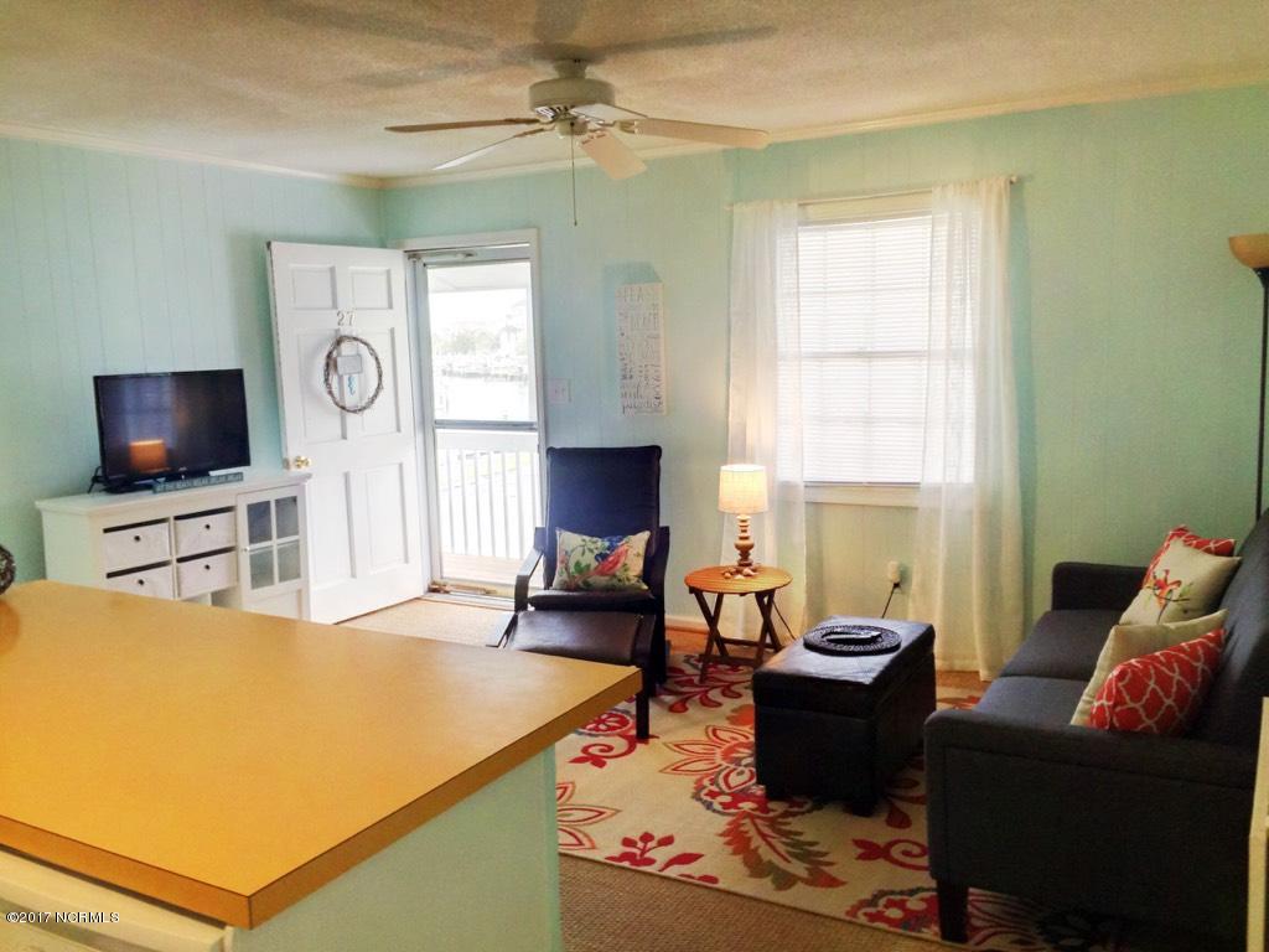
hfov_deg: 61.7
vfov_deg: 48.2
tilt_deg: -12.0
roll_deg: +0.6
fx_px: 1063
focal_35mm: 29
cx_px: 634
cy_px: 476
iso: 32
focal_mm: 4.15
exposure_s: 1/30
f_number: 2.2
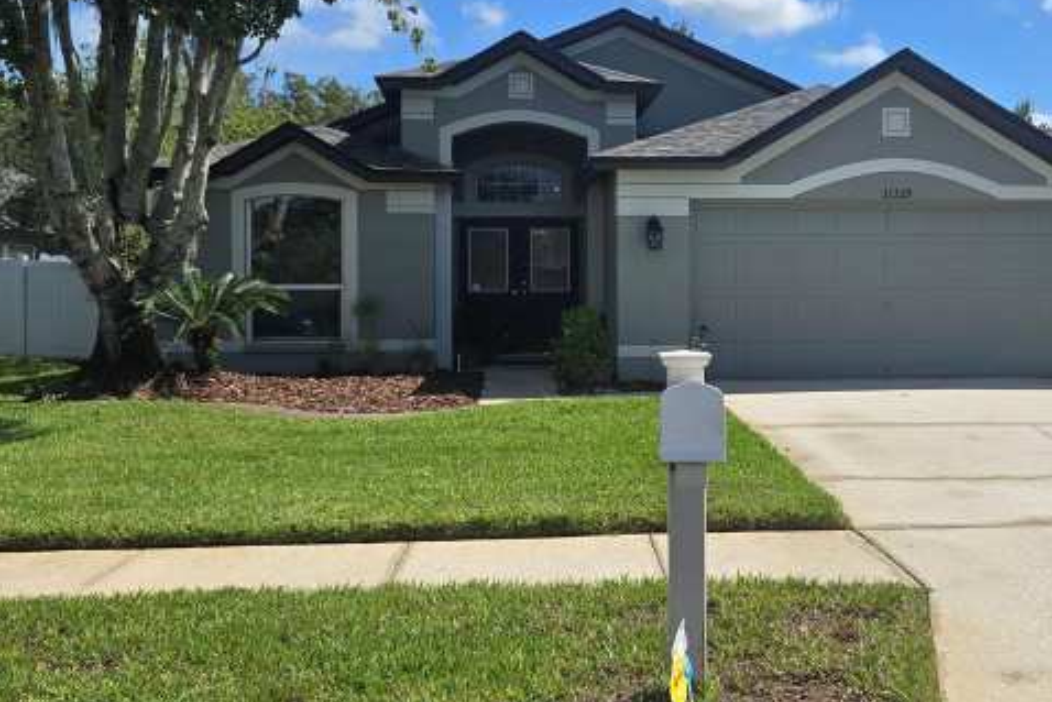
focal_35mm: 40
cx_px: 632
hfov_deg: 48.2
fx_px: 1169
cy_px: 310
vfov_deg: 33.4
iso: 25
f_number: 1.8
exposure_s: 1/2105
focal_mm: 5.4
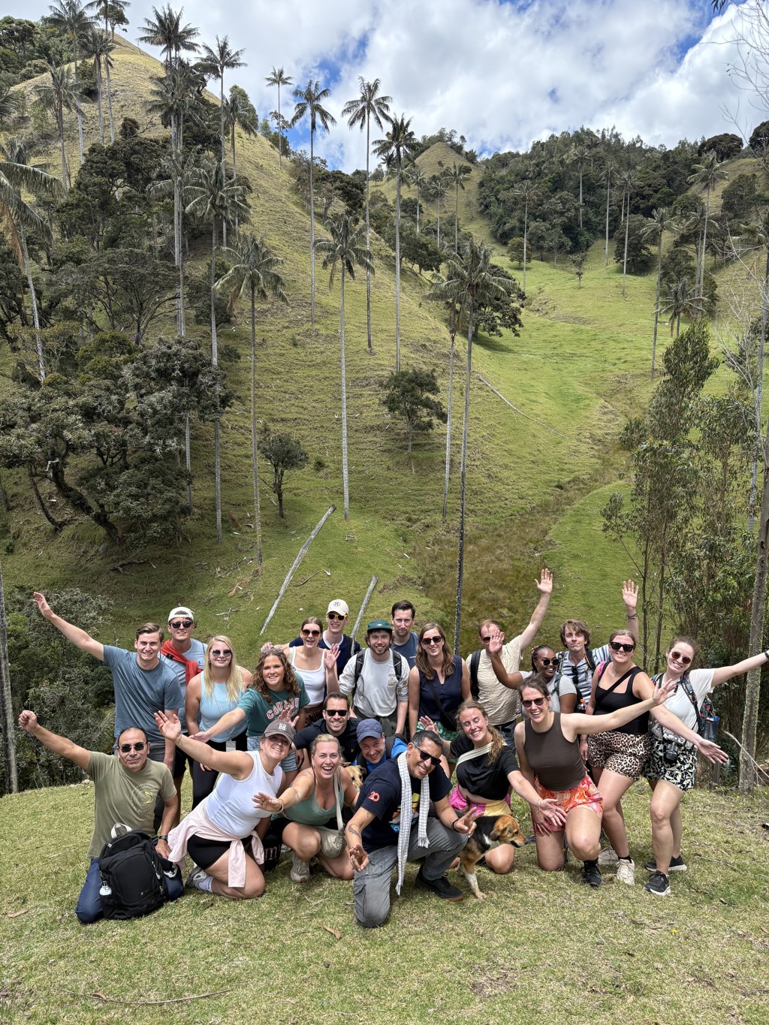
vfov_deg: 67.3
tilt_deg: -7.1
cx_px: 384
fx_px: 770
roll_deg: +0.5
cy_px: 512
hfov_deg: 53.1
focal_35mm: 26
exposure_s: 1/2012
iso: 64
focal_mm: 5.96
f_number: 1.6
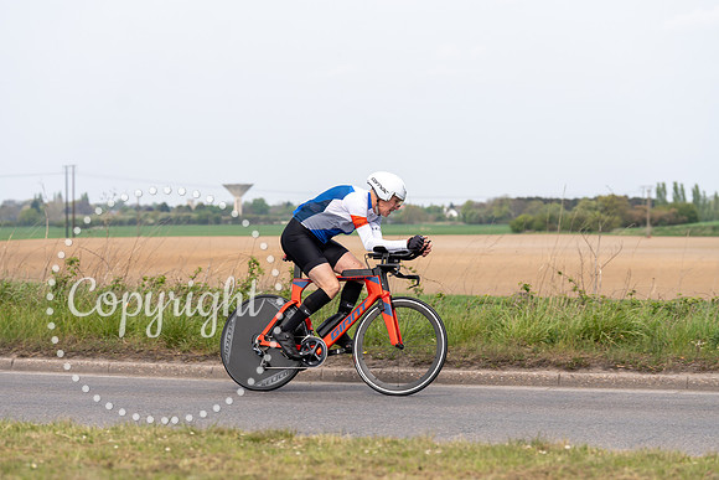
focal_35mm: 88
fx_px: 1758
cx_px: 360
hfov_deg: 23.1
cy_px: 240
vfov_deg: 15.5
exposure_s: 1/1000
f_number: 4
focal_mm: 88
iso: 125
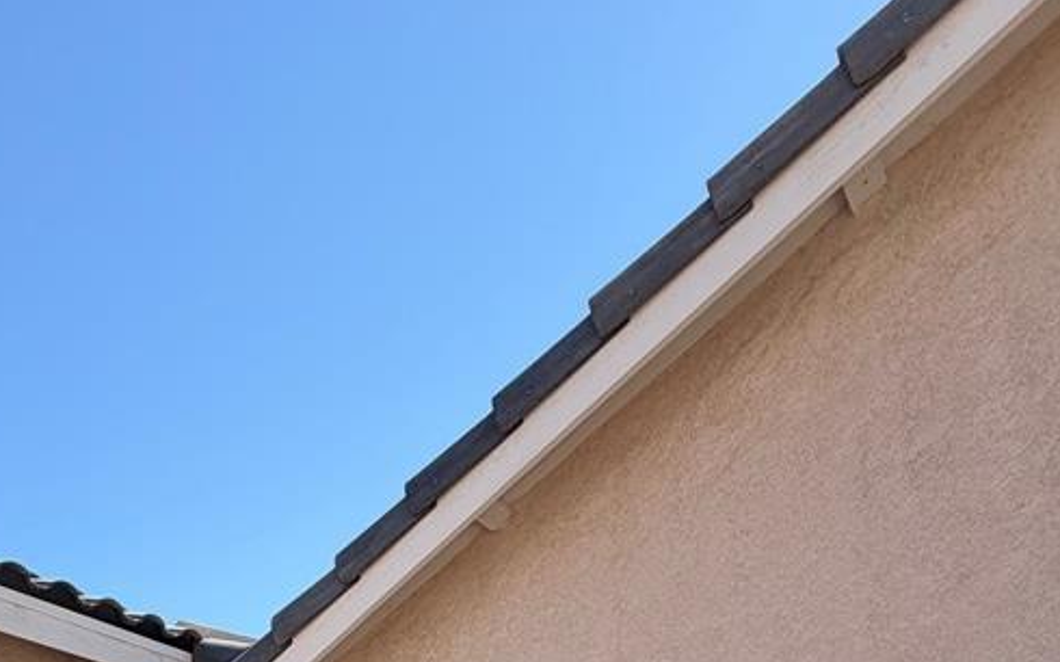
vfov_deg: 24.8
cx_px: 247
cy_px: 1101
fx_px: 895
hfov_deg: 57.7
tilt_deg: -7.3
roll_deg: +1.0
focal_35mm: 31
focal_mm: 2.22
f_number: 2.2
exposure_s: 1/717
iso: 40
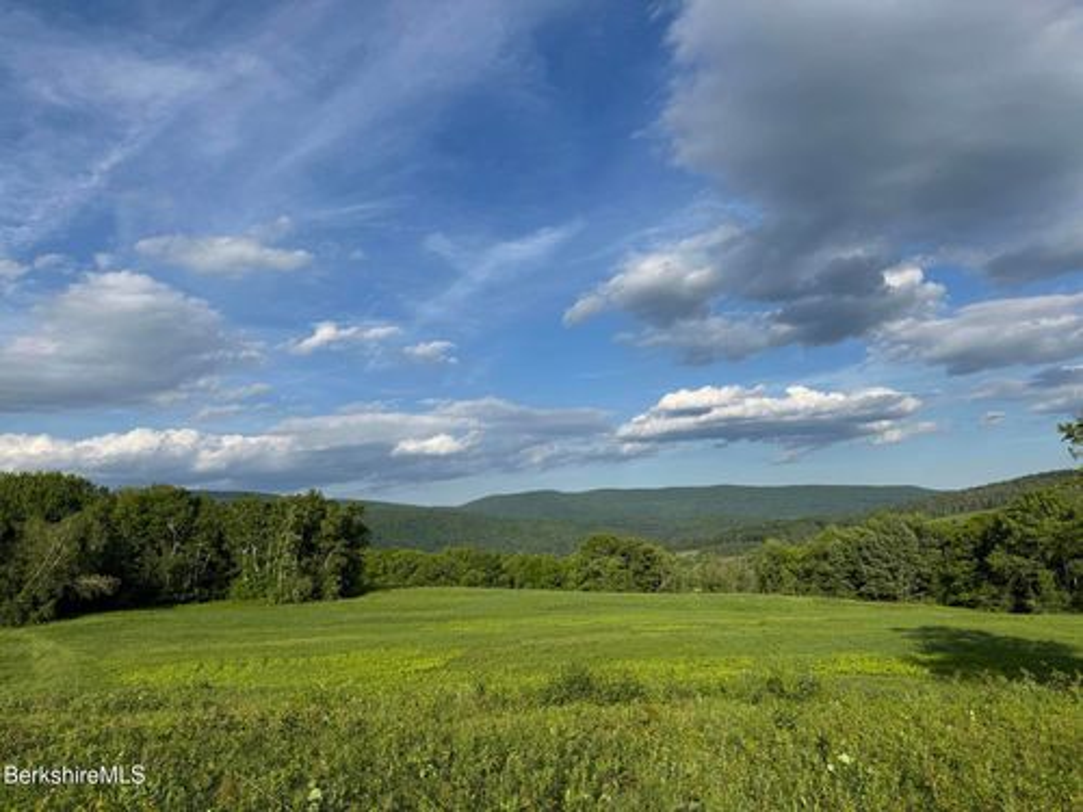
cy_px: 406
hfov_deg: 71.6
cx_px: 542
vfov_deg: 56.8
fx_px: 751
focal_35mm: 24
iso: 80
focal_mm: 6.76
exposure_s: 1/5348
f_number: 1.78
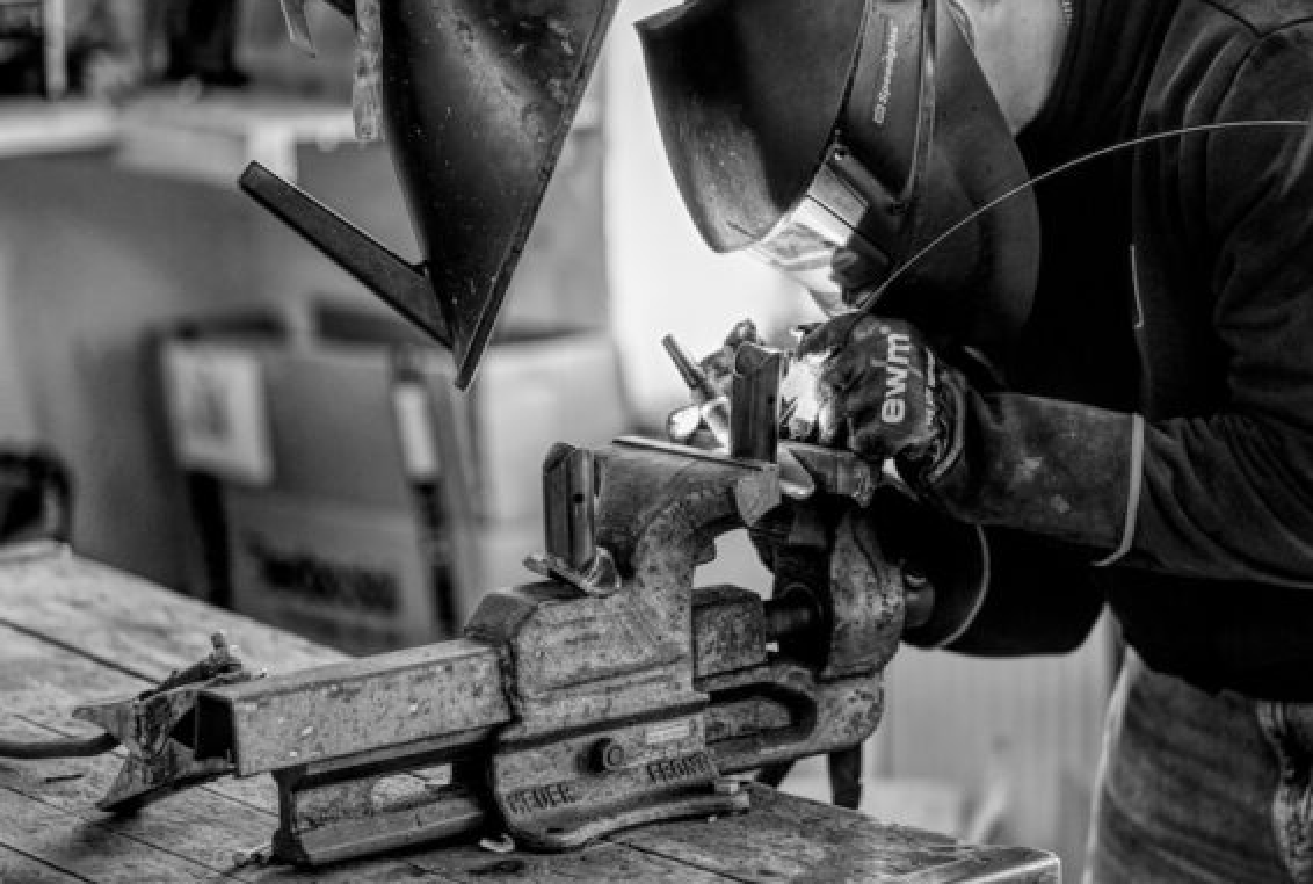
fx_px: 3877
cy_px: 394
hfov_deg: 19.2
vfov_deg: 13.0
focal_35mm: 106
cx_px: 705
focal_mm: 75
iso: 320
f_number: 2
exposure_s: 1/250
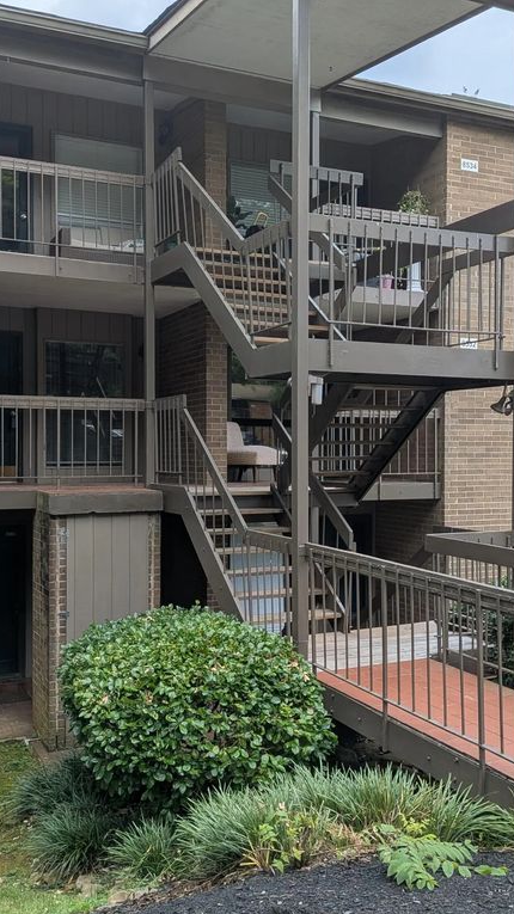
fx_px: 849
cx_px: 241
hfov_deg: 33.7
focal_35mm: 35
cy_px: 458
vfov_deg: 56.6
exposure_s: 1/1560
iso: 28
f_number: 1.7
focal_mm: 4.53
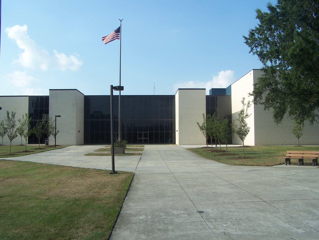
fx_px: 350
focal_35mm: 38
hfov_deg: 49.0
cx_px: 160
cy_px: 120
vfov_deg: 37.7
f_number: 4
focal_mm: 6.3
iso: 80
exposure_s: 1/750
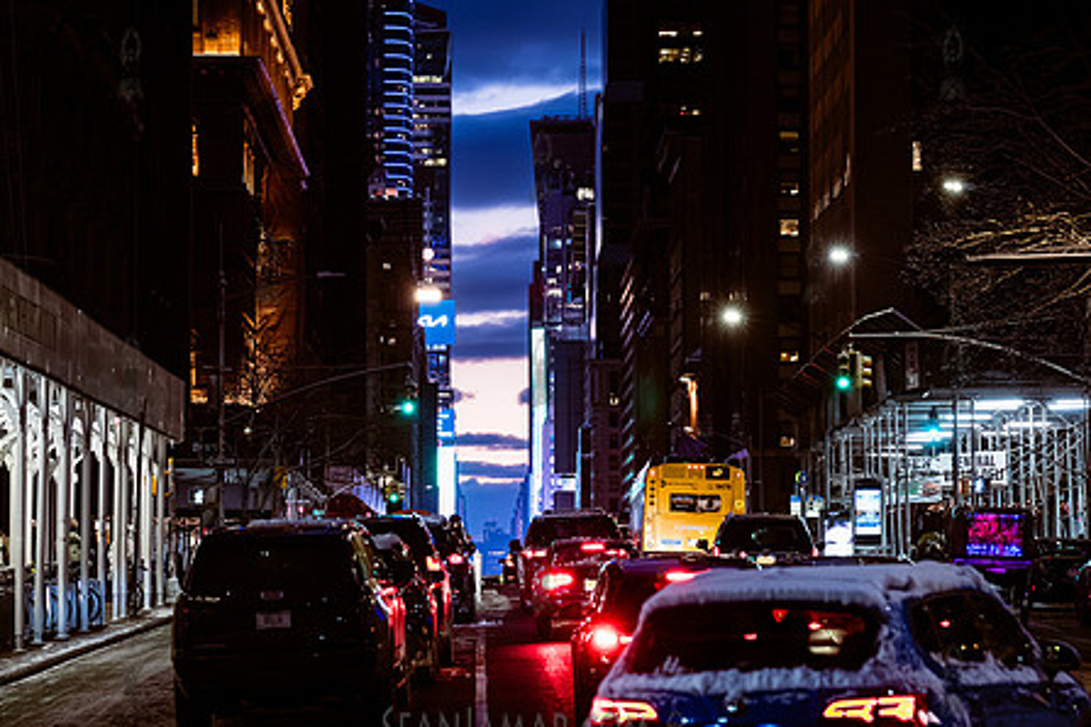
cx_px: 534
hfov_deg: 16.7
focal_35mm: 123
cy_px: 425
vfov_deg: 11.1
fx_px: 3727
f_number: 3.5
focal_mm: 93
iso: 8000
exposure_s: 1/250
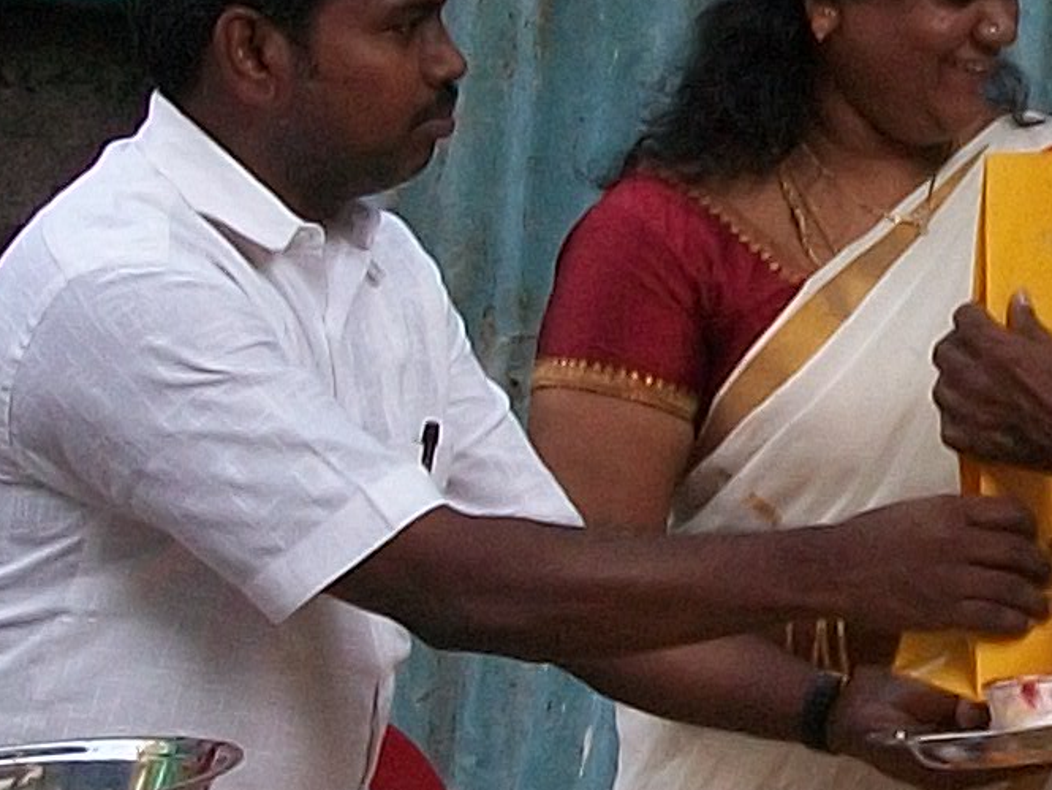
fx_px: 5076
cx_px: 1207
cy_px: 177
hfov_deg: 11.6
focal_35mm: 167
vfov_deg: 8.9
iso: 80
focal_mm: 5.7
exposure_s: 1/125
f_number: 2.9
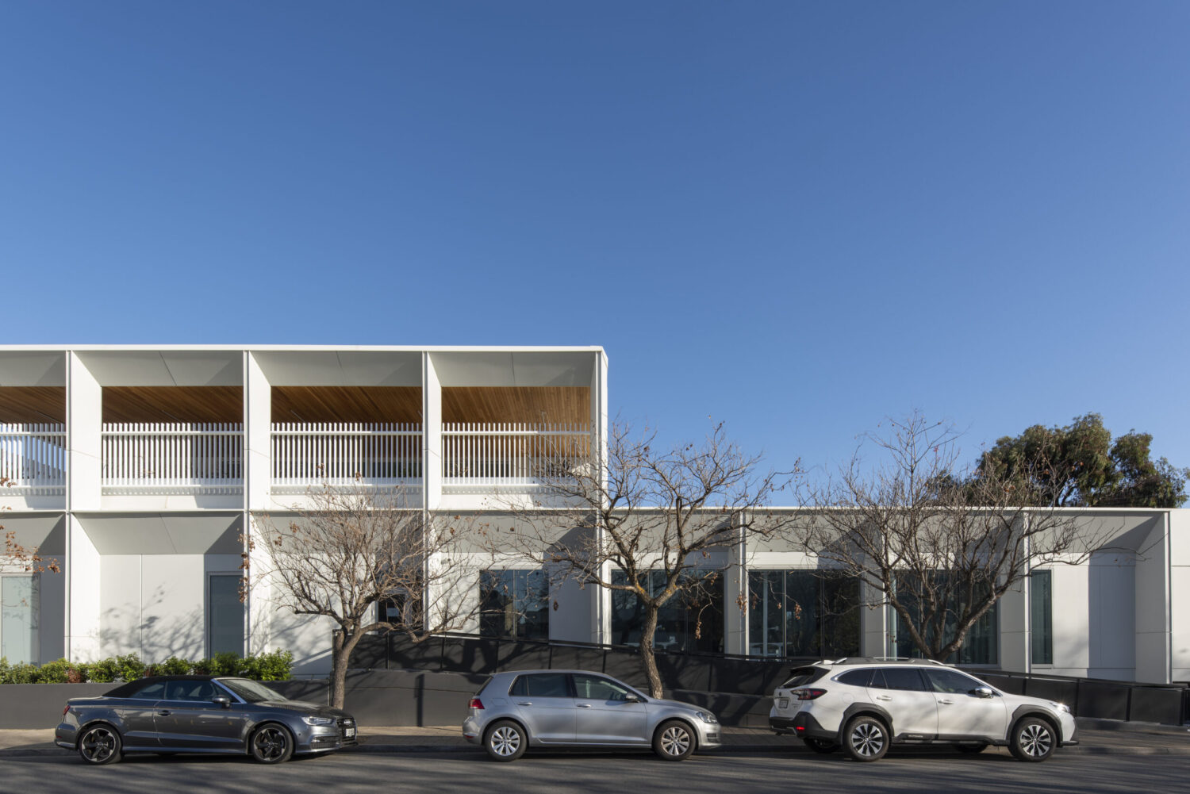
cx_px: 595
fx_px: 628
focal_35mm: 19
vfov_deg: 64.6
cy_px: 397
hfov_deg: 86.9
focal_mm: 19
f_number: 16
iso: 64
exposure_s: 1/20
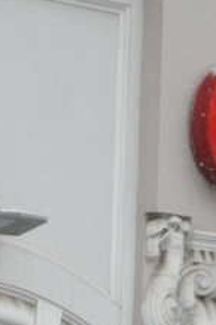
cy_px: 490
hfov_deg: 2.9
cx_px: -217
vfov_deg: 4.4
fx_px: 4182
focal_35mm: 464
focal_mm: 66
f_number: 8
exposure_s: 1/640
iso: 1250
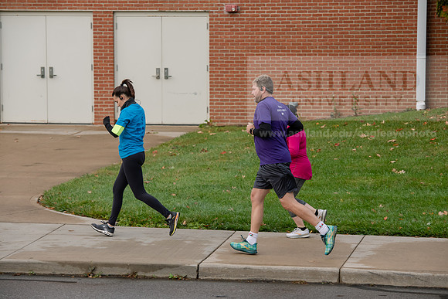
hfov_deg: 15.2
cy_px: 150
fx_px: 1680
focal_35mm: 135
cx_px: 224
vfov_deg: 10.2
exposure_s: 1/500
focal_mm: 135
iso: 640
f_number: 6.3
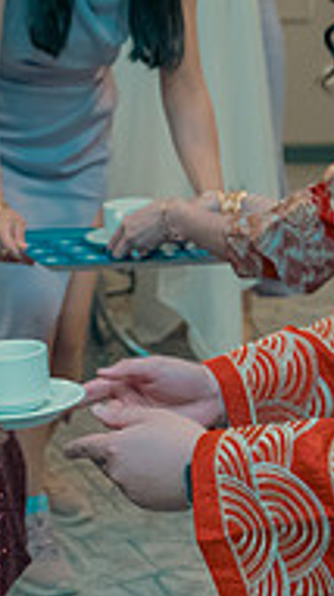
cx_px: 84
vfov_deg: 20.4
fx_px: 1658
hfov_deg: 11.5
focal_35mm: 105
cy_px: 270
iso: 2500
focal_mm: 33
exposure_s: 1/160
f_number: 3.5
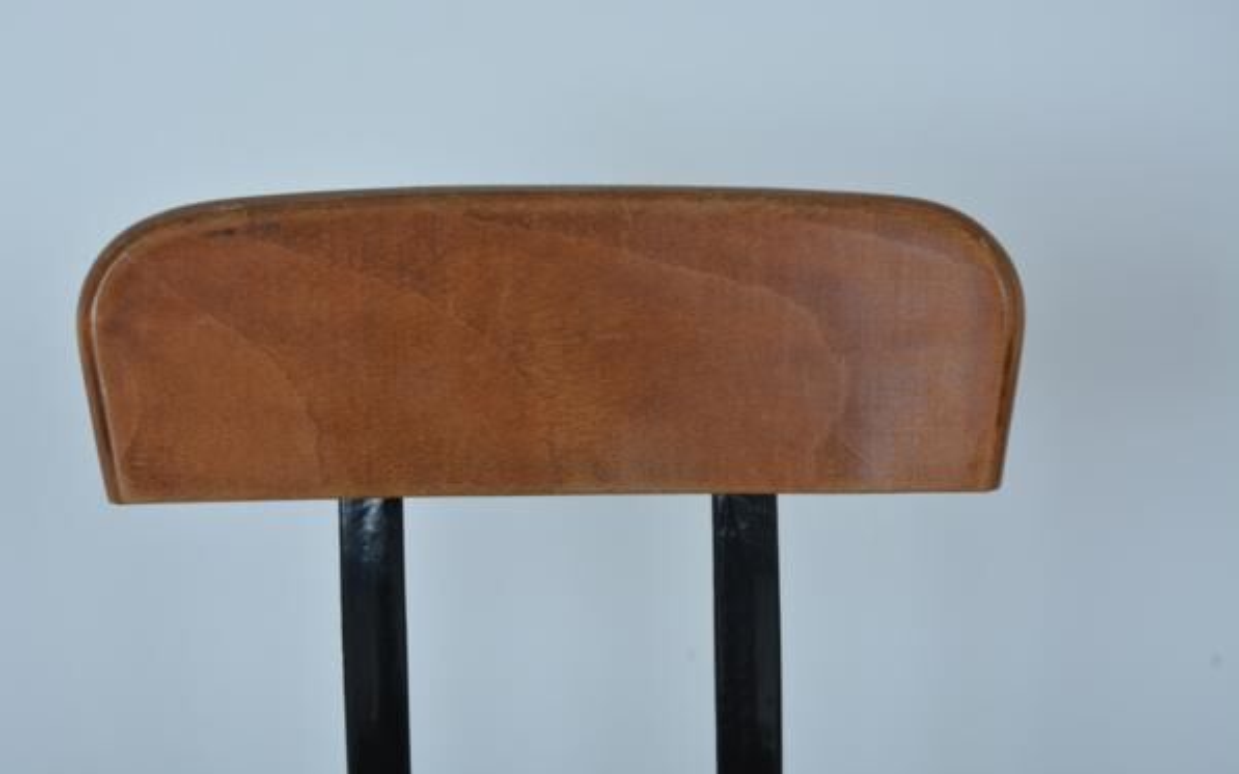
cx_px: 621
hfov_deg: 17.0
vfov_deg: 10.6
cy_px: 413
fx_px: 4153
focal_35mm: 123
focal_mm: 80
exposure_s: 1/160
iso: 320
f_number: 10
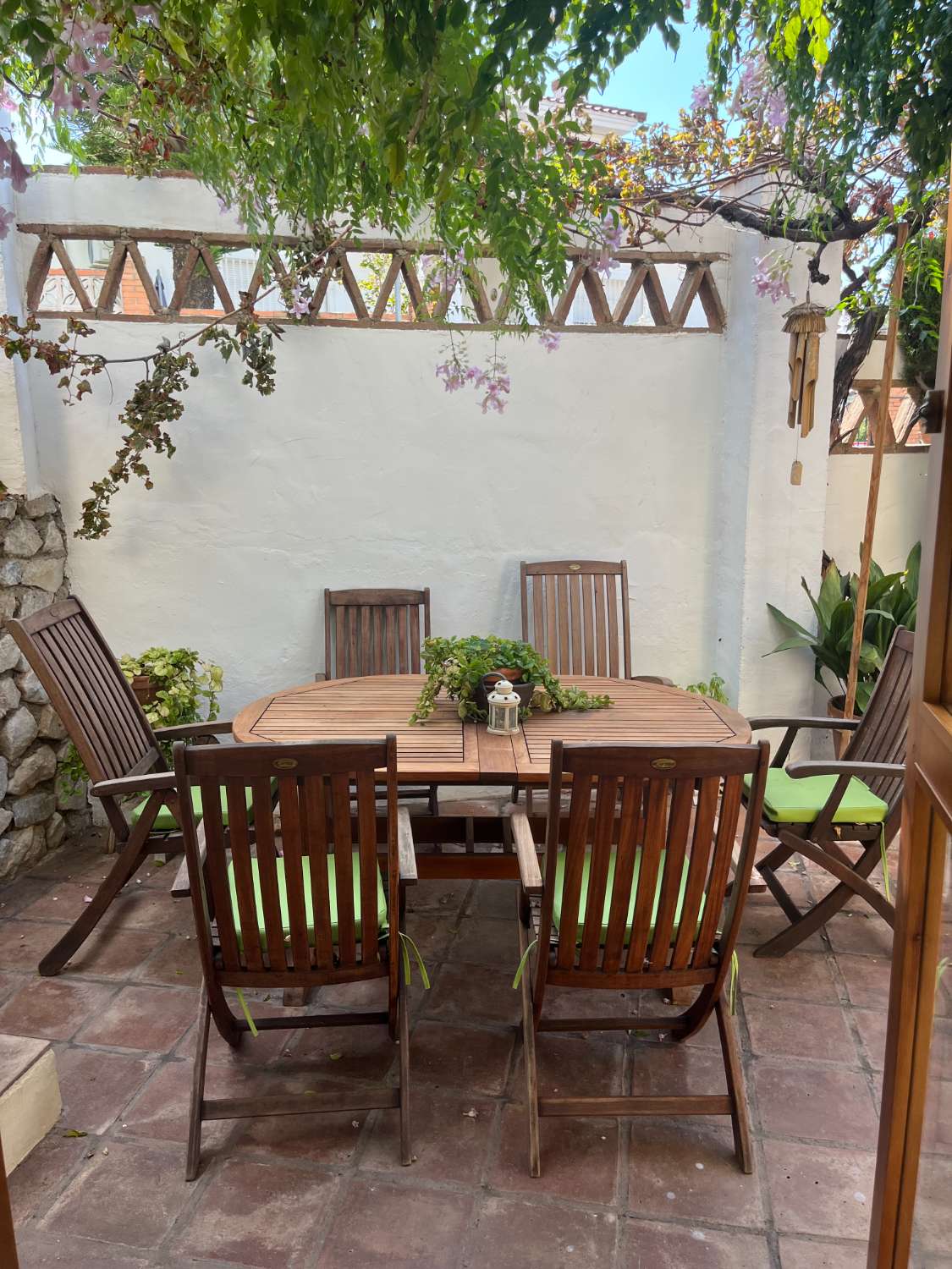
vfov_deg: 67.3
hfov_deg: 53.1
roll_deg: +0.2
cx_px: 476
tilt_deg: -10.2
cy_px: 634
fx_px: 953
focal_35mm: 26
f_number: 1.6
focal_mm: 5.1
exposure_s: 1/450
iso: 50
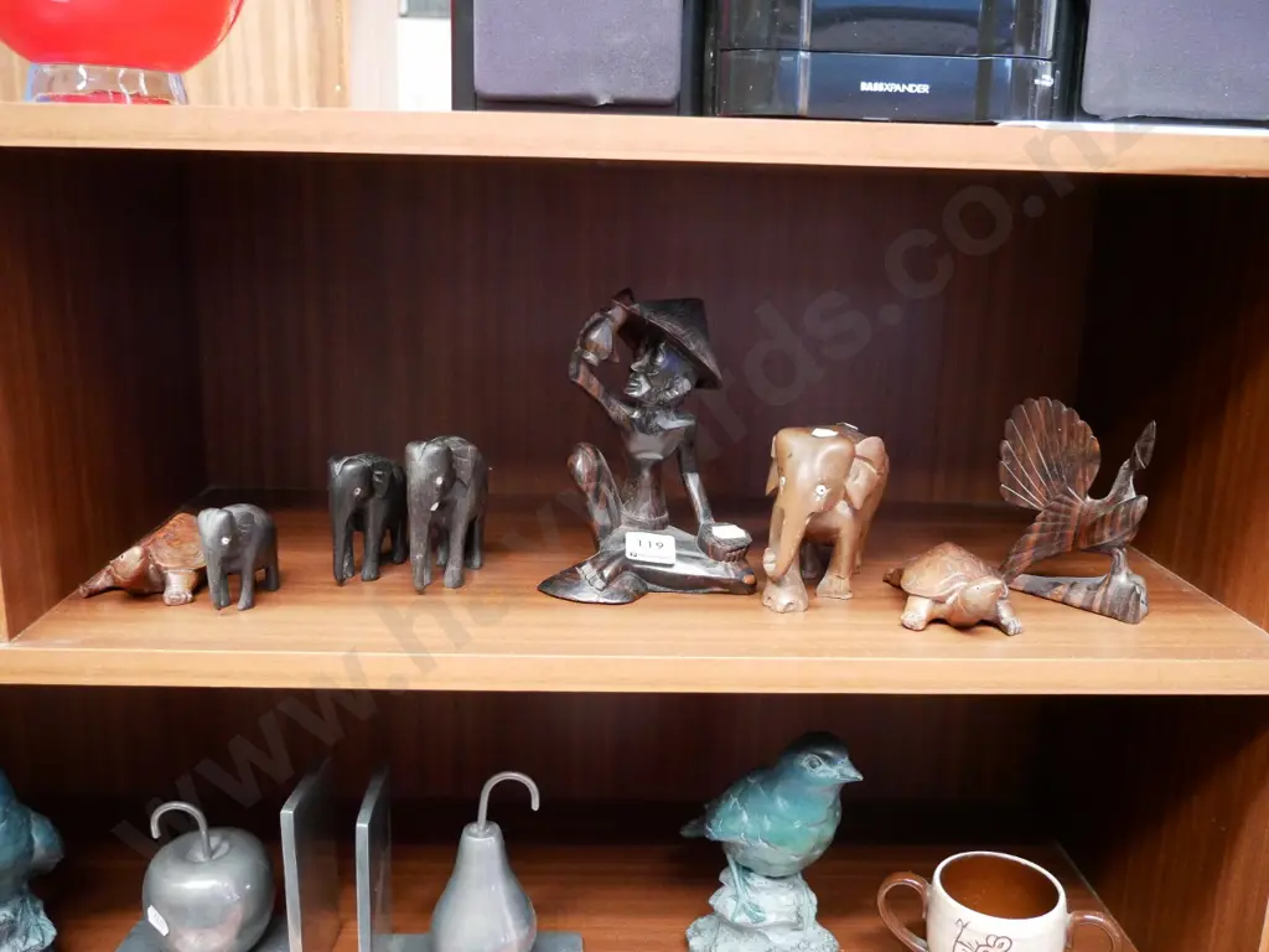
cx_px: 634
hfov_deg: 54.0
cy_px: 476
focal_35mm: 34
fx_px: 1246
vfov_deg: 41.8
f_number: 4
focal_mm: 17
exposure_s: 1/20
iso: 3200
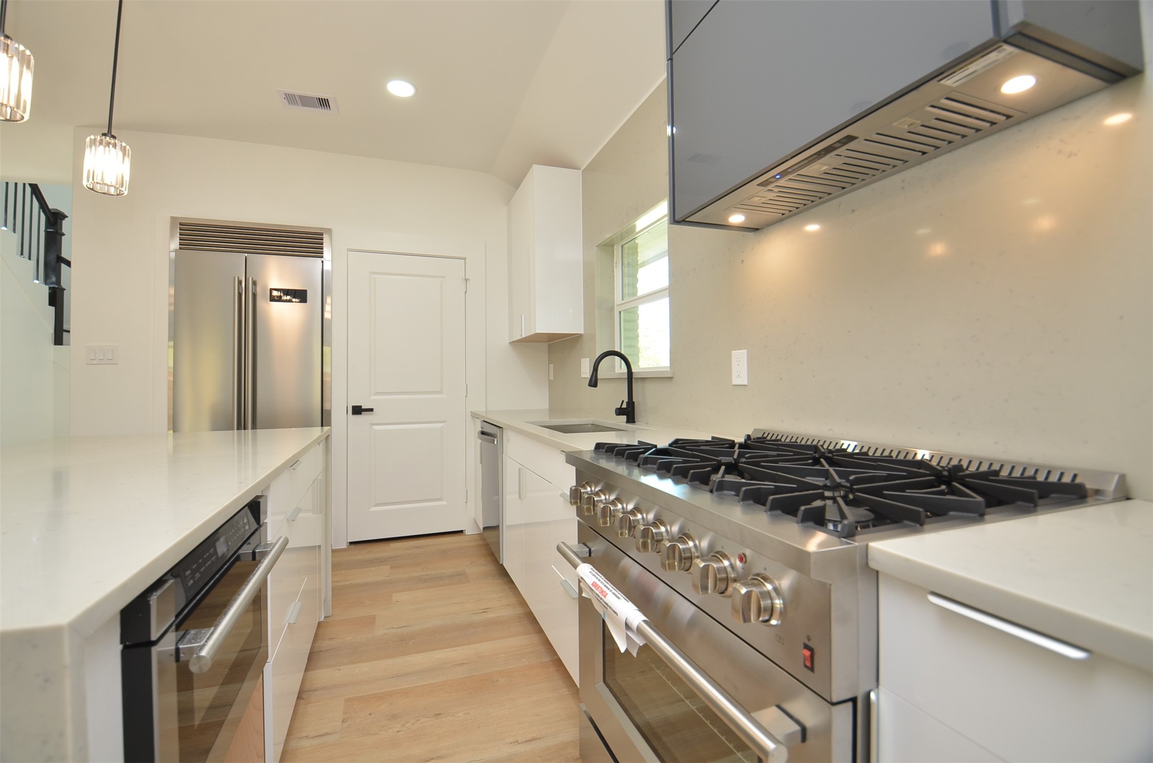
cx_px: 576
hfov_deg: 100.5
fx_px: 479
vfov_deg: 77.1
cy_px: 382
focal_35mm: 15
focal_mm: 10
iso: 320
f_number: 5.6
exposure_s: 1/60
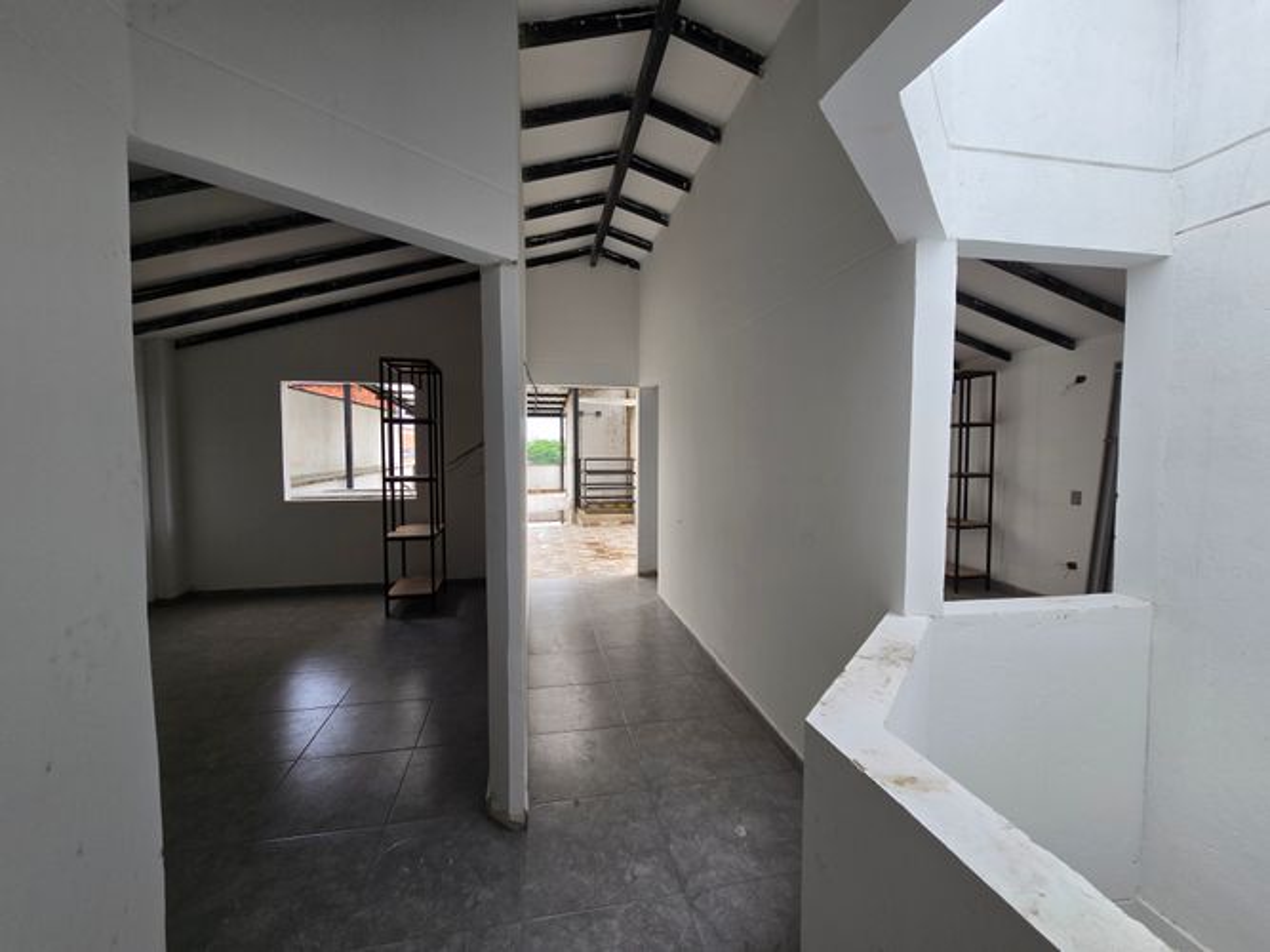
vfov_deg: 89.9
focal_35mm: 13
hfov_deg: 106.2
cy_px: 476
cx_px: 635
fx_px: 477
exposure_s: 1/120
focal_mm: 2.2
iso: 50
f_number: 2.2
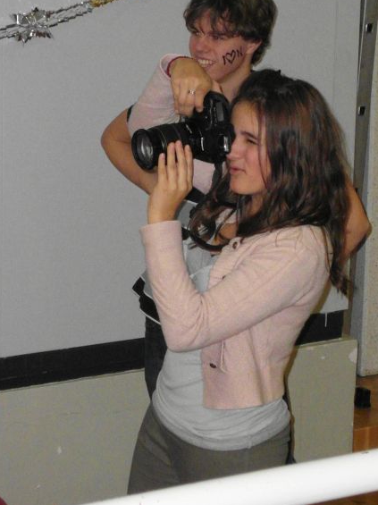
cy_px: 274
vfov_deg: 23.0
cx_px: 220
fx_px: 1239
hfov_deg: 17.3
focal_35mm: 85
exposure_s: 1/45
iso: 640
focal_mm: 11
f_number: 5
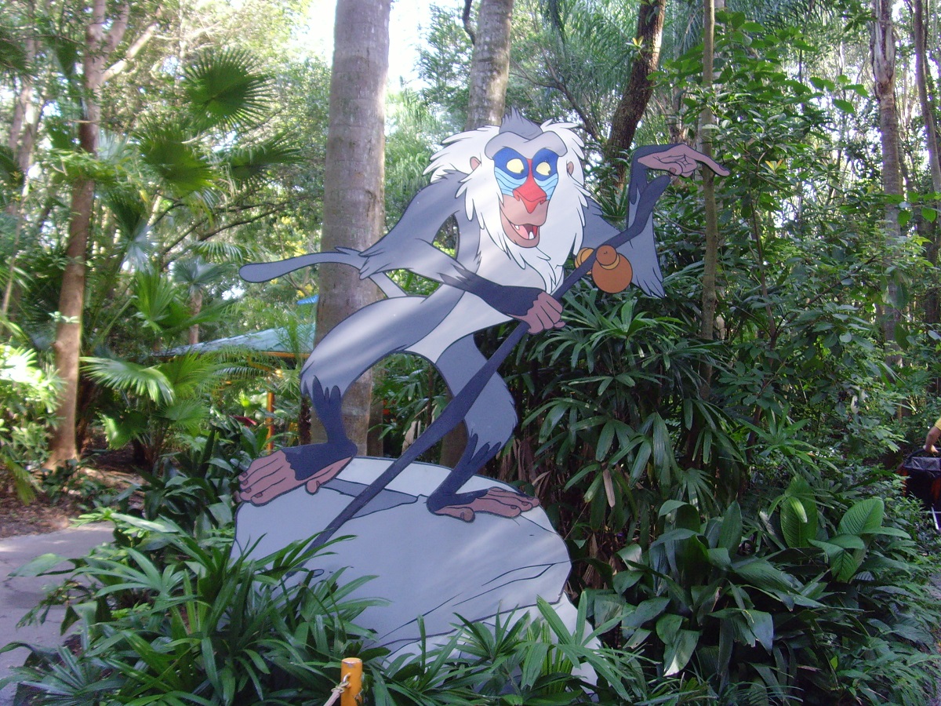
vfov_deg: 36.8
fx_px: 1060
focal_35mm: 39
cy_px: 353
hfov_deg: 47.9
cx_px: 470
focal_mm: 6.6
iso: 160
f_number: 3.5
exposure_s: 1/45
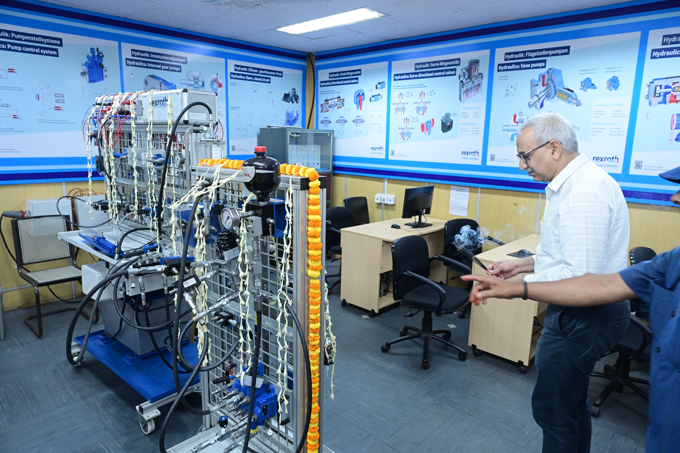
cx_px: 340
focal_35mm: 24
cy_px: 226
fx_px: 453
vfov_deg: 53.1
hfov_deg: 73.8
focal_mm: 24
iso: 2500
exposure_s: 1/60
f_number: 5.6
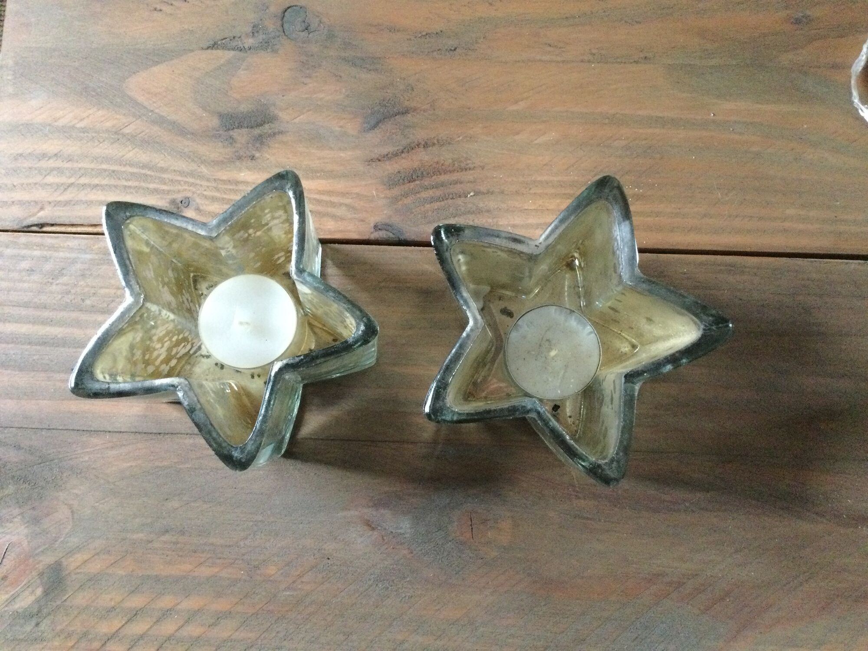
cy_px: 326
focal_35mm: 31
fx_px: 777
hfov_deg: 58.4
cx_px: 434
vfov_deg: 45.4
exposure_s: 1/17
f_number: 2.4
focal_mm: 3.3
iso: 500
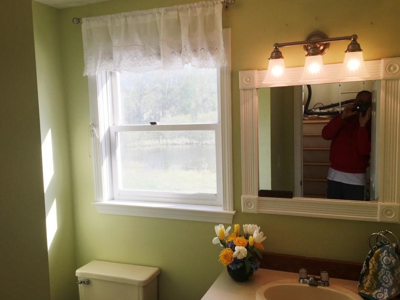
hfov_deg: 56.8
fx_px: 370
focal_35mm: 32
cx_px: 199
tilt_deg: -6.2
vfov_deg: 44.2
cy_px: 152
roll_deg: +2.0
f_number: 2.2
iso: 32
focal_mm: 4.15
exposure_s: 1/282
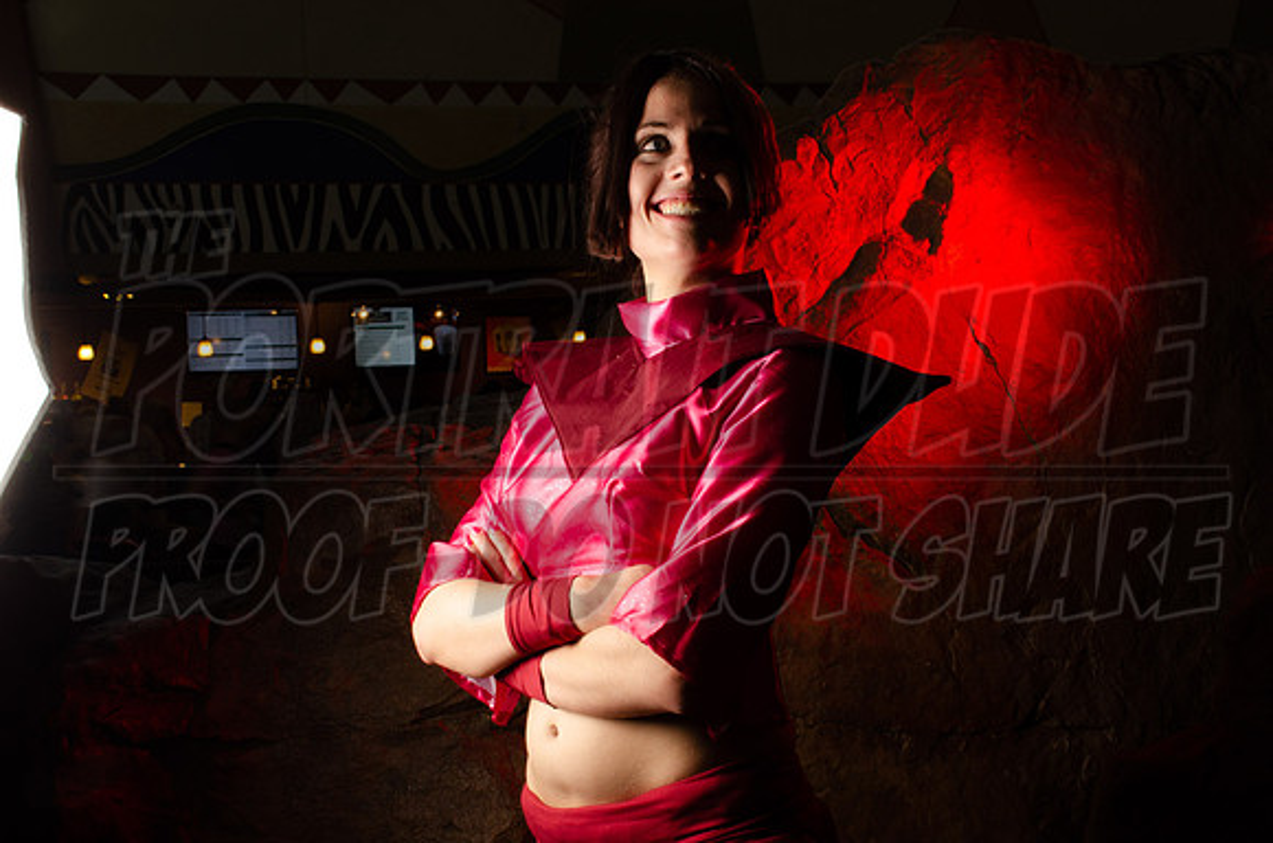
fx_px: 1694
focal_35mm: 48
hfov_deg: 41.2
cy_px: 422
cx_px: 636
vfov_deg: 27.9
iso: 200
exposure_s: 1/15
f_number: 22
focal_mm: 32
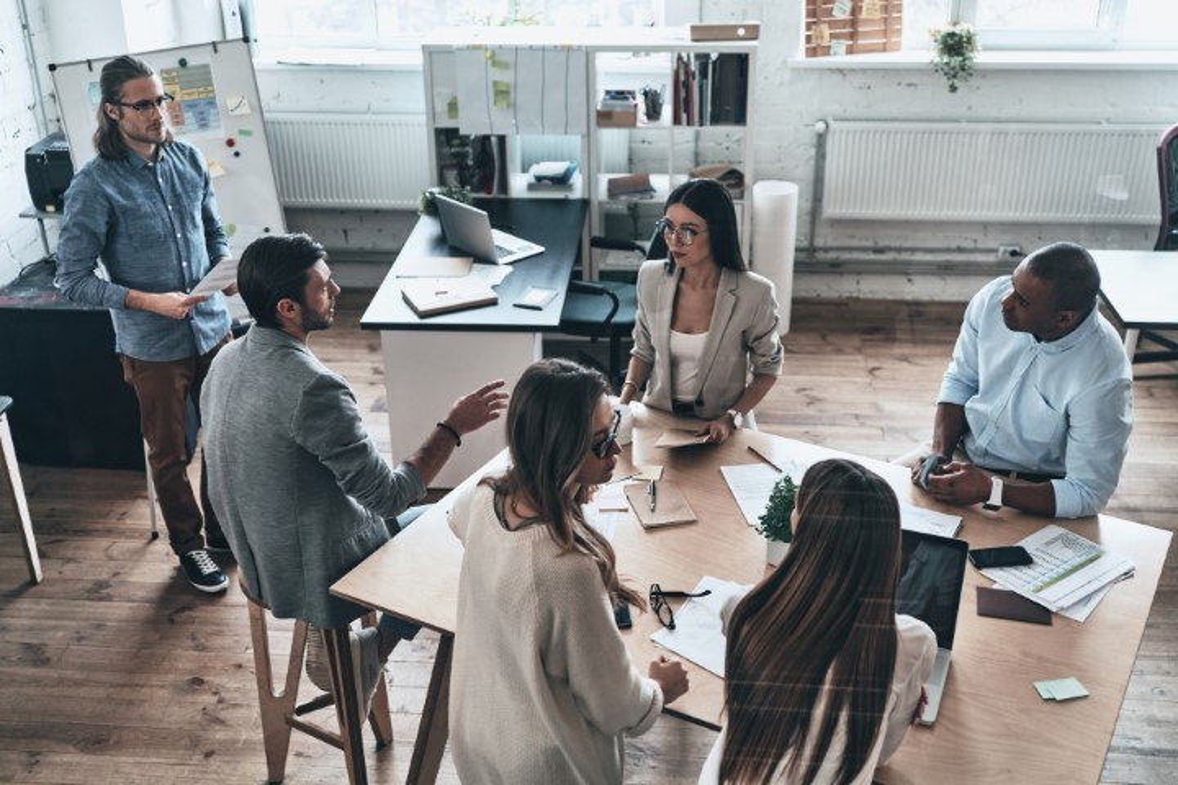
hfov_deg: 48.5
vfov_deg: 33.4
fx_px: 1309
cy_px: 392
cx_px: 589
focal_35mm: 40
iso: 640
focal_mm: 40
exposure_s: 1/160
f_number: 2.8
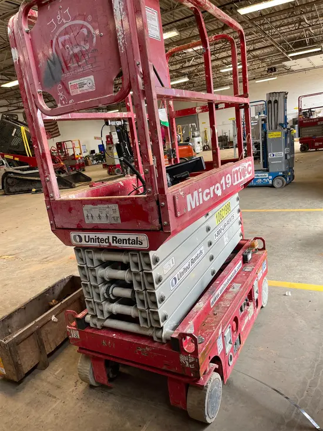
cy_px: 216
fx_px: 323
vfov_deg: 67.3
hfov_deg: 53.1
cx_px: 162
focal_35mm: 26
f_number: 1.6
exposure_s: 1/122
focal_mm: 5.1
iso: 64
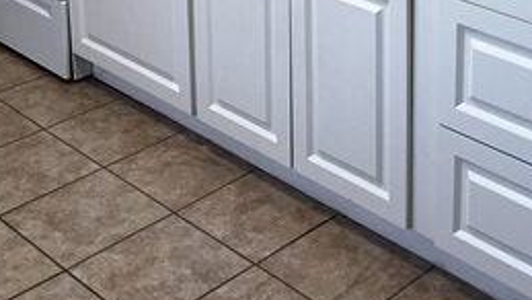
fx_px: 1030
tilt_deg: -12.7
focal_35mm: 73
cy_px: -177
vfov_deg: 15.1
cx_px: 363
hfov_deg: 28.7
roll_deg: +0.0
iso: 100
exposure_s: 1/120
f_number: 1.6
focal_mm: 5.1
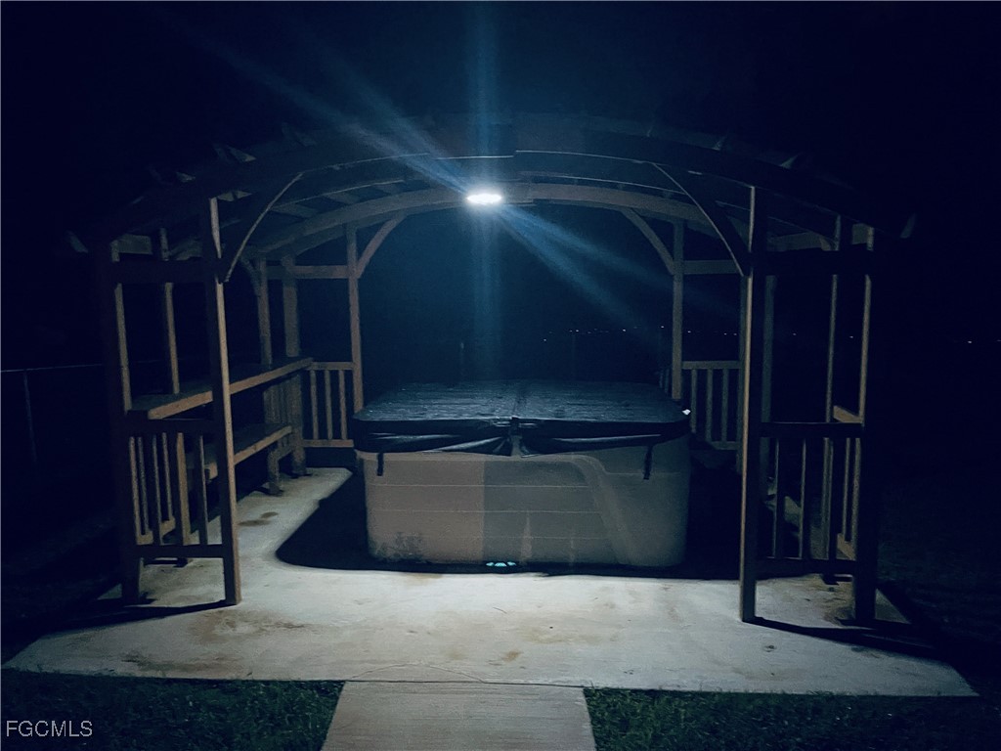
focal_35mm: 25
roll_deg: +0.6
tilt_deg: -8.7
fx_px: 723
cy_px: 376
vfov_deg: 54.9
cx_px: 500
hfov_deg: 69.4
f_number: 1.6
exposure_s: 1/15
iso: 2500
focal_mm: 5.1
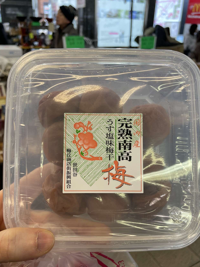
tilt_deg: -25.3
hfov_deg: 46.8
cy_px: 140
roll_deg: -0.4
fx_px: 231
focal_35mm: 30
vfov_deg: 59.9
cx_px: 104
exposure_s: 1/100
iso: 50
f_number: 1.6
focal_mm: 4.2
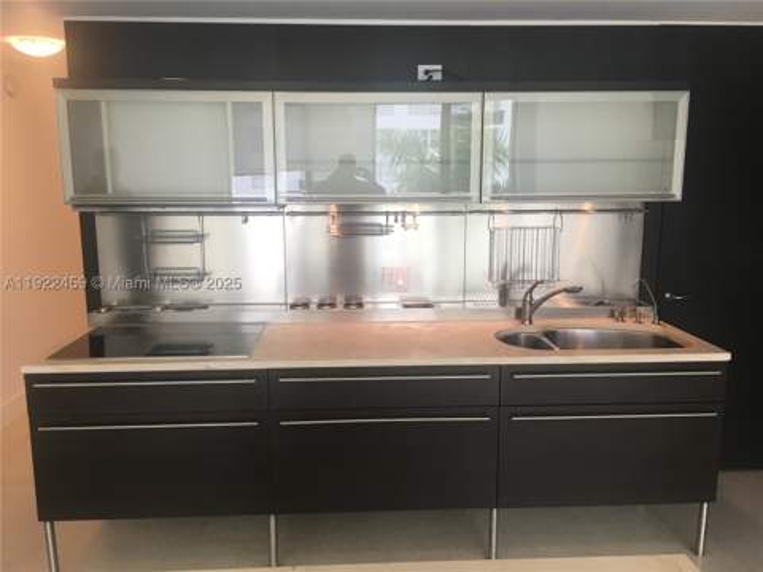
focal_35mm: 29
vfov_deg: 48.2
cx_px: 382
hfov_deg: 61.7
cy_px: 286
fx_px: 639
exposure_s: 1/30
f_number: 2.2
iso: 25
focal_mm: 4.15
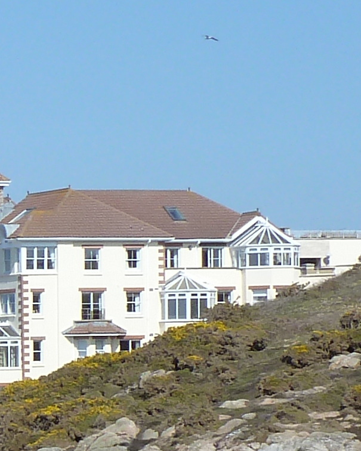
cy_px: 520
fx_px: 2898
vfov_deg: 8.8
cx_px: -630
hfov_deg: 6.6
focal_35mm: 217
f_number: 5
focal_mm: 6.9
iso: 80
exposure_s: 1/400
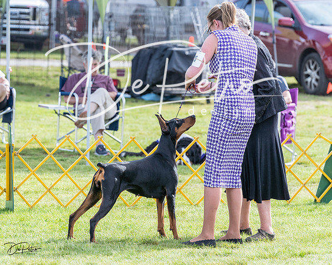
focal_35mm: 244
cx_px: 128
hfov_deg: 7.9
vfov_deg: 6.3
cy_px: 128
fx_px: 2392
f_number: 5.6
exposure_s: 1/1250
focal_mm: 200
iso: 800
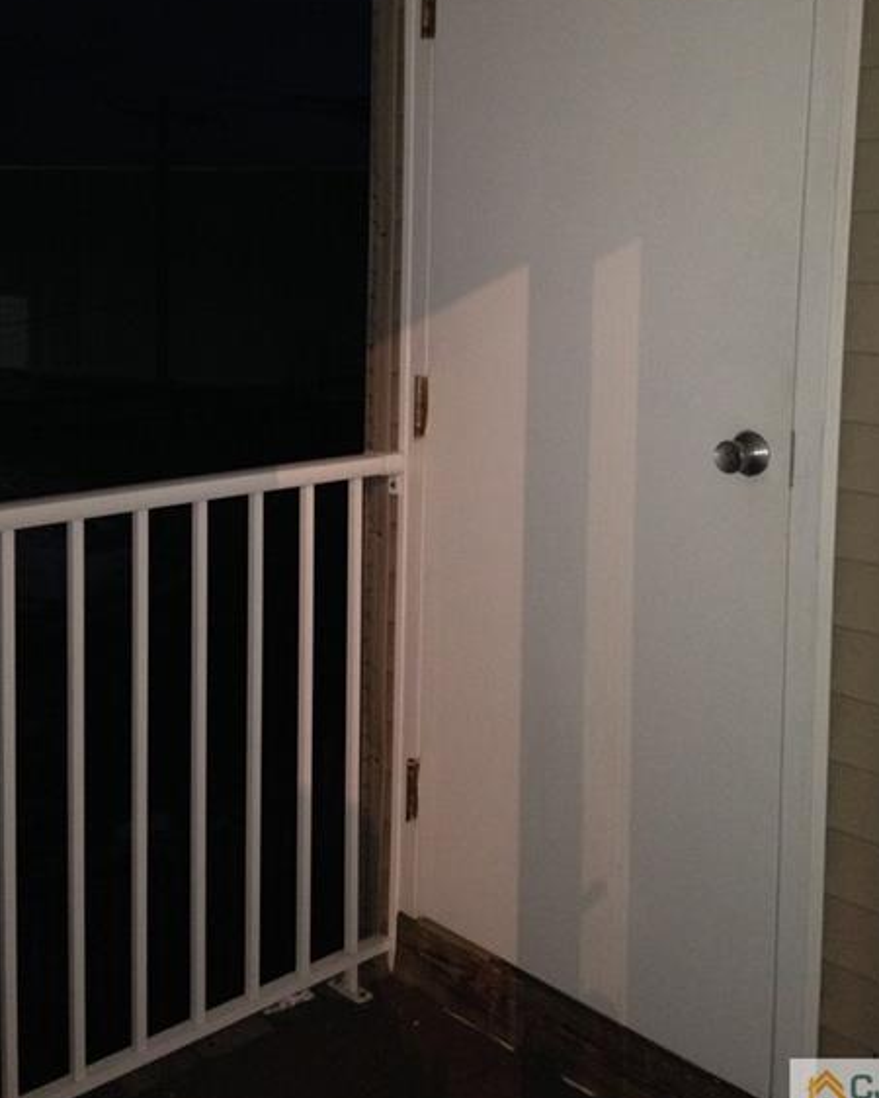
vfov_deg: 41.5
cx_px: 451
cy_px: 377
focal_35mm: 44
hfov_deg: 34.2
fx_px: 1430
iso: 320
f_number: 2.4
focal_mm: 4.12
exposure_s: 1/16
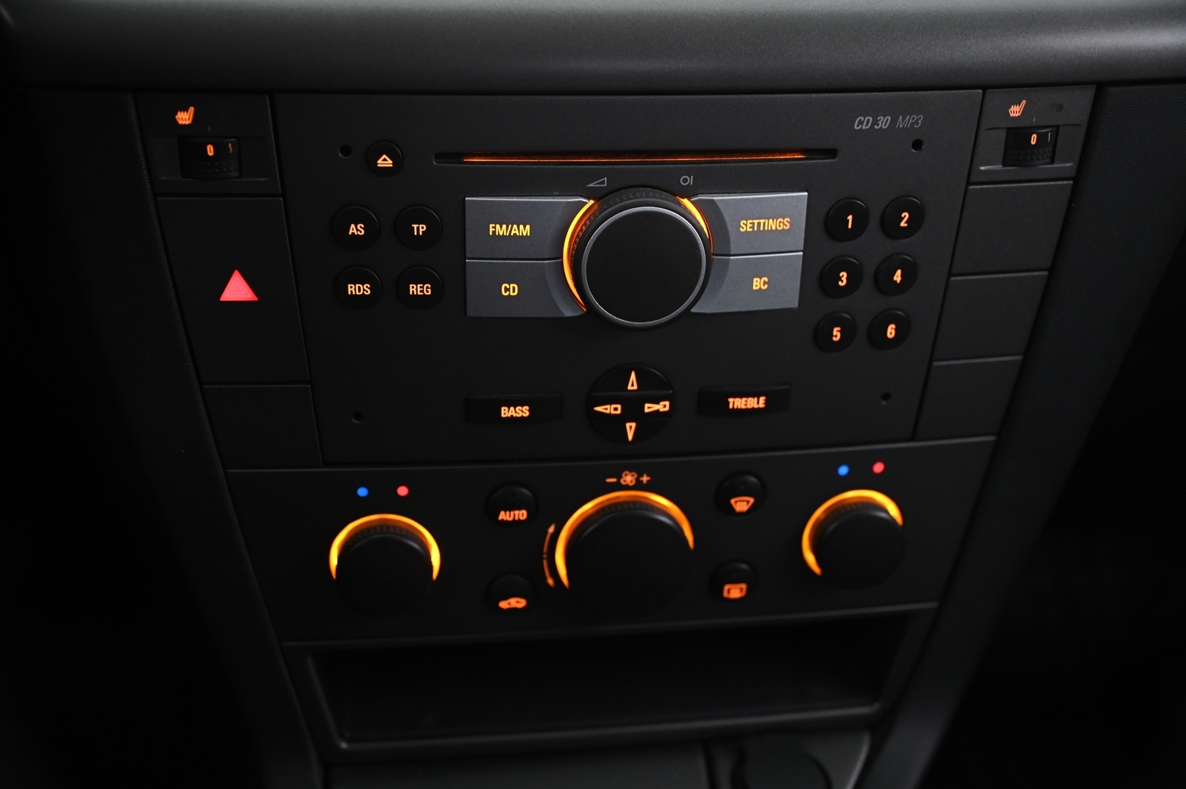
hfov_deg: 41.1
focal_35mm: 48
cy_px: 394
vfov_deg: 28.0
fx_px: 1580
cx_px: 593
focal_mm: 48
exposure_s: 1/13
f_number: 4
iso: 2000
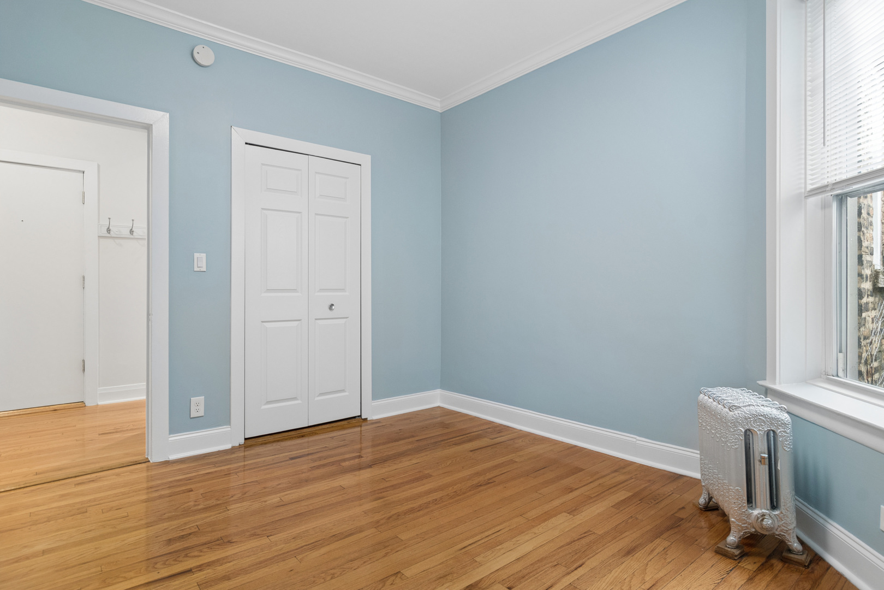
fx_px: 442
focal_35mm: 18
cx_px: 442
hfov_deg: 90.0
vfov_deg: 67.4
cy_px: 295
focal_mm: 12
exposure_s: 1/6
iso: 200
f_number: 8
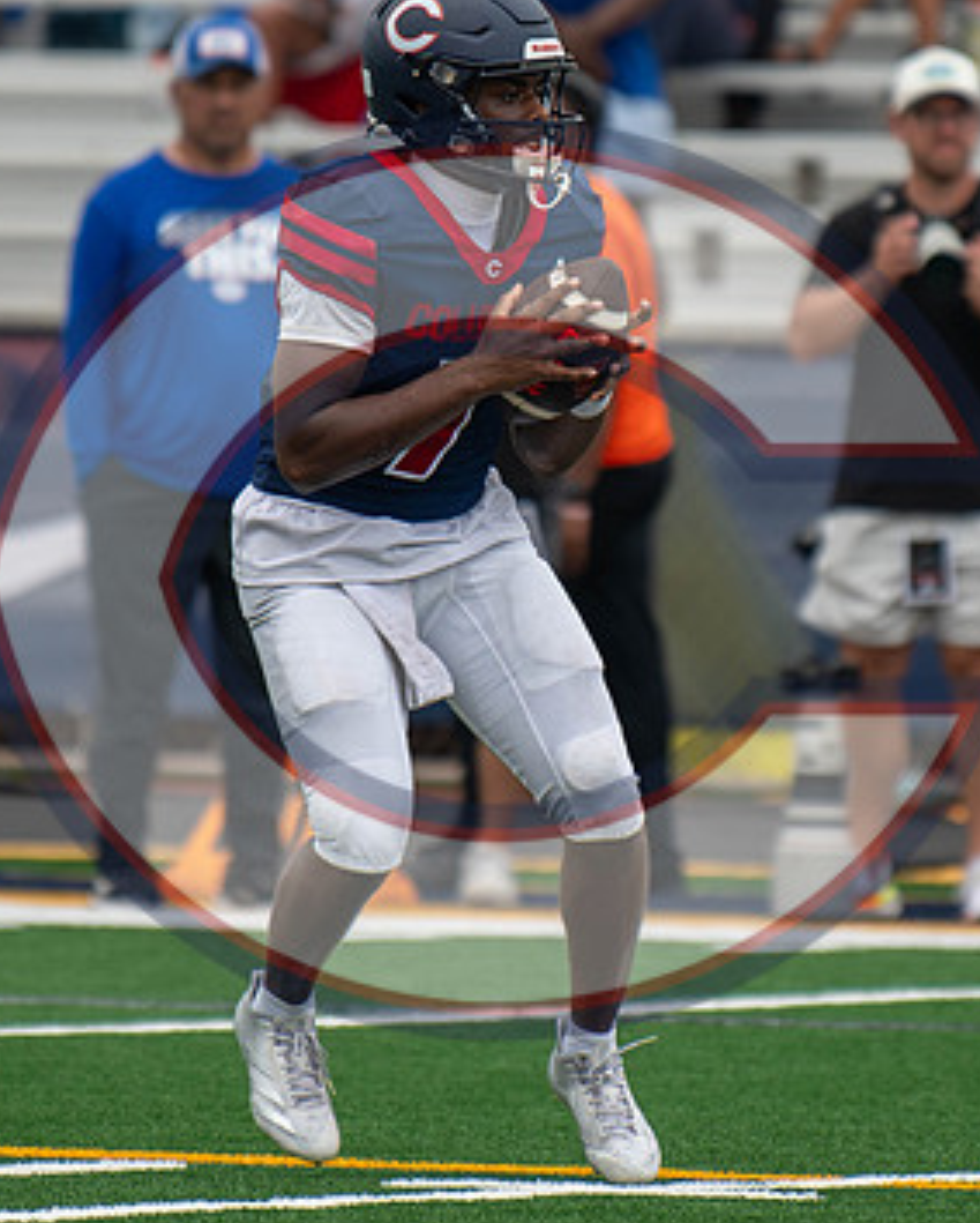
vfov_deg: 2.4
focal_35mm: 809
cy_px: 449
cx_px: 597
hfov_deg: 1.9
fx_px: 29293
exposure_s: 1/1000
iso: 100
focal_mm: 200
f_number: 2.8
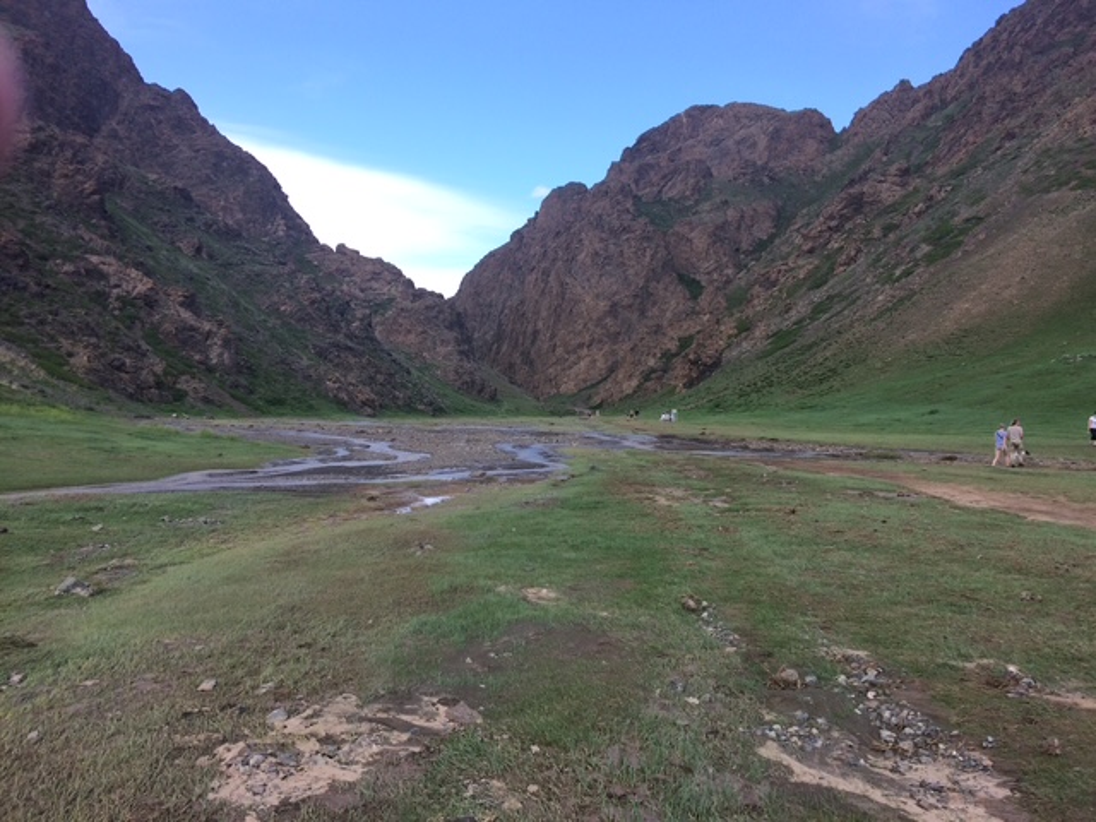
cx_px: 548
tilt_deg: +1.6
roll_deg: +0.6
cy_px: 411
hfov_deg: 61.7
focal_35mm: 29
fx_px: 918
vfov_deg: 48.2
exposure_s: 1/820
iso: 32
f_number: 2.2
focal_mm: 4.15
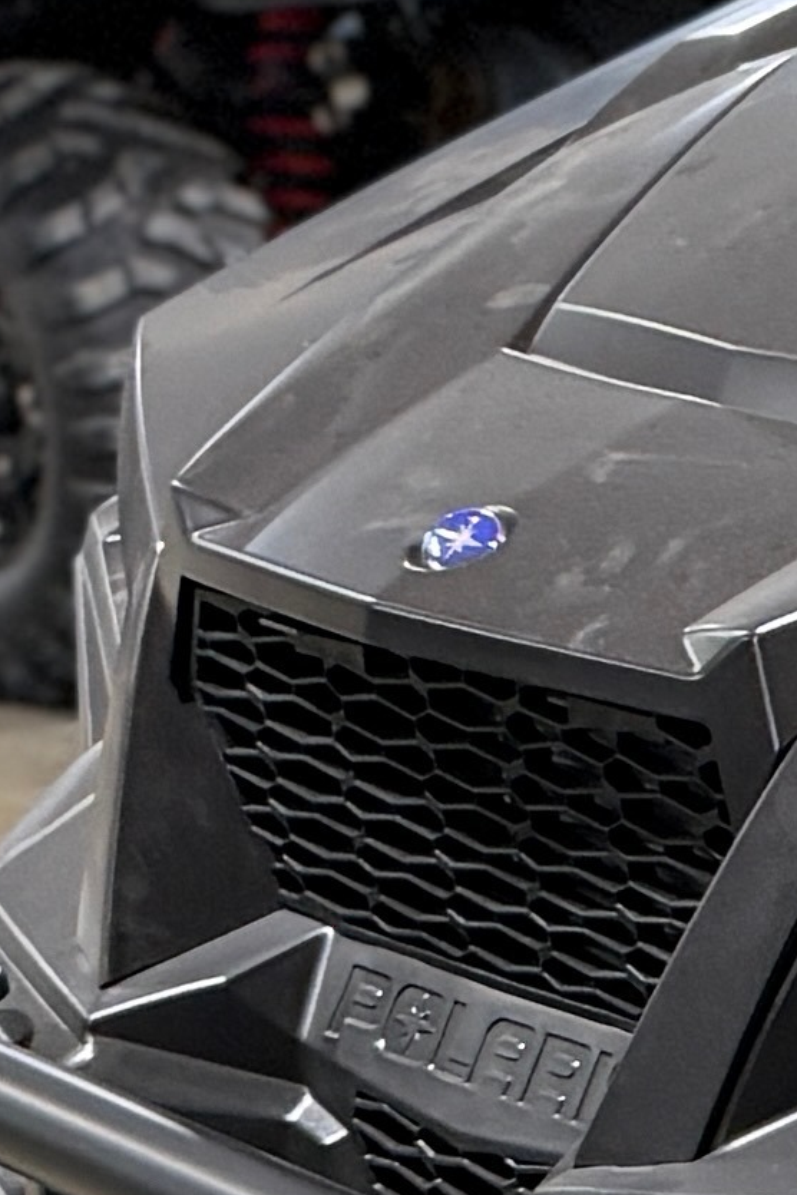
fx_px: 5678
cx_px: 2590
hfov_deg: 7.0
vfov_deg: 12.0
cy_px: 1002
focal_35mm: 171
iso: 250
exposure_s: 1/60
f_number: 1.78
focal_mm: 6.76
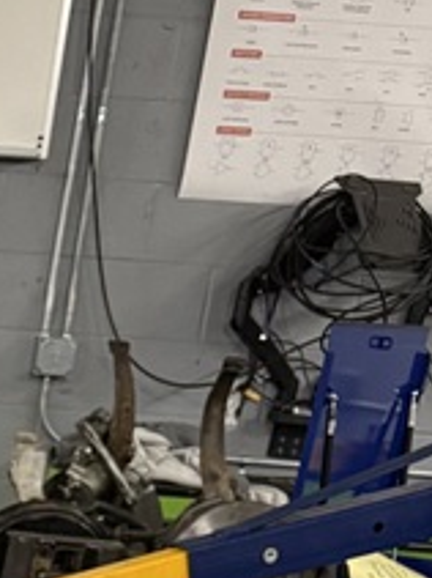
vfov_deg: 14.2
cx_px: -588
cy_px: 964
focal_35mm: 126
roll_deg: -4.3
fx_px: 2099
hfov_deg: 10.3
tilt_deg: -18.7
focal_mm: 5.96
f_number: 1.6
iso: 320
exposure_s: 1/60
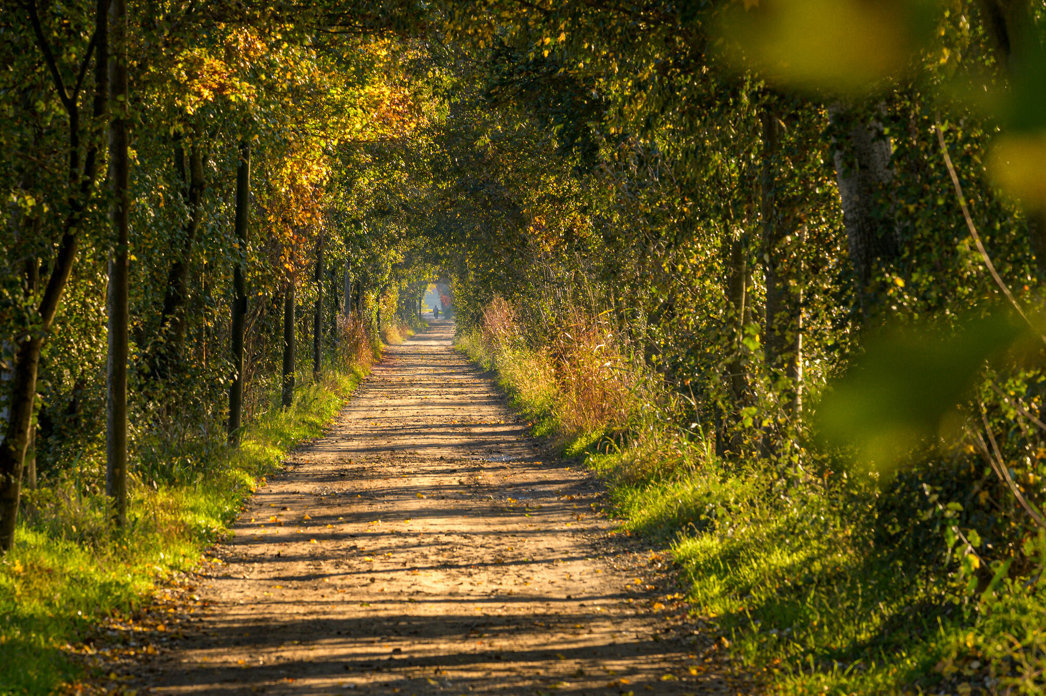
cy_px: 282
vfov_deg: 5.7
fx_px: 6939
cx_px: 437
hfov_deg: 8.6
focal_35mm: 239
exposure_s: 1/125
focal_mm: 200
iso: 320
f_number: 13
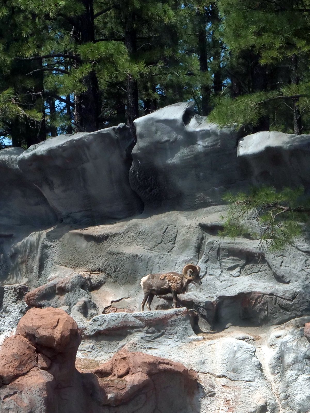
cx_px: 155
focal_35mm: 90
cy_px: 206
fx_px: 1074
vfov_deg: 21.8
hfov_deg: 16.4
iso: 400
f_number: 11
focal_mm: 45
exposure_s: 1/250
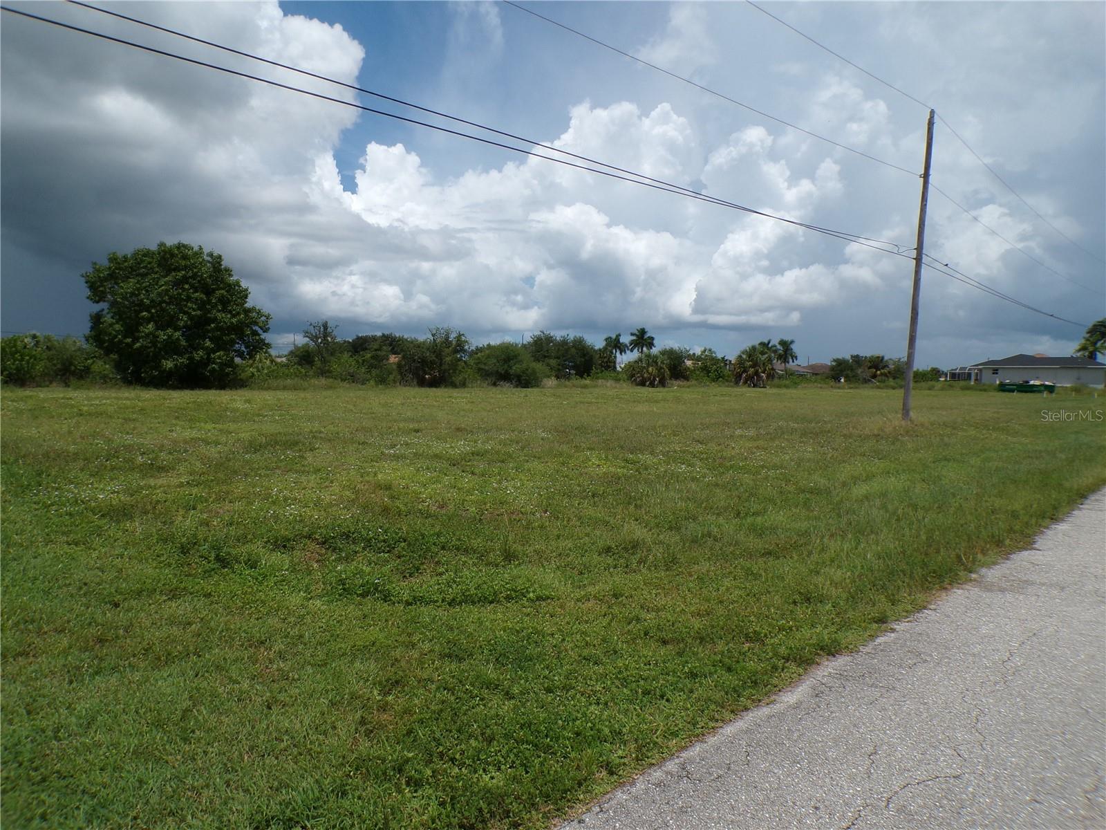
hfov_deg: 71.6
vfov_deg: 56.8
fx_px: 767
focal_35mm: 24
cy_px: 415
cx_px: 553
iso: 100
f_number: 5.8
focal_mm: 4.3
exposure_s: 1/900
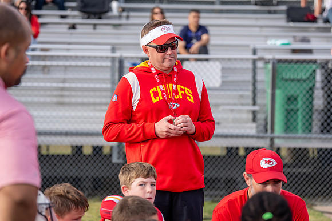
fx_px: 1066
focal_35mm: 116
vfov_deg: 11.9
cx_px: 175
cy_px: 116
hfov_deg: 17.7
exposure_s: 1/2000
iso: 250
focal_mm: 102
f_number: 2.8
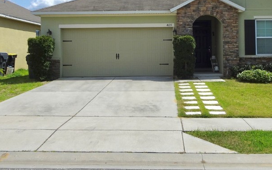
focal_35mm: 43
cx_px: 169
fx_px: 319
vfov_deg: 29.4
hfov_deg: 45.8
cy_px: 40
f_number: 3.5
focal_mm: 4.1
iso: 80
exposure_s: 1/1250
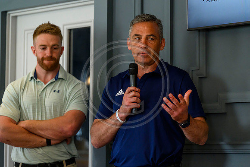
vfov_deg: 9.8
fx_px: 972
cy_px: 84
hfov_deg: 14.7
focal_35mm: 140
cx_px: 125
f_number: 4
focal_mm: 140
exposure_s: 1/500
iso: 5000
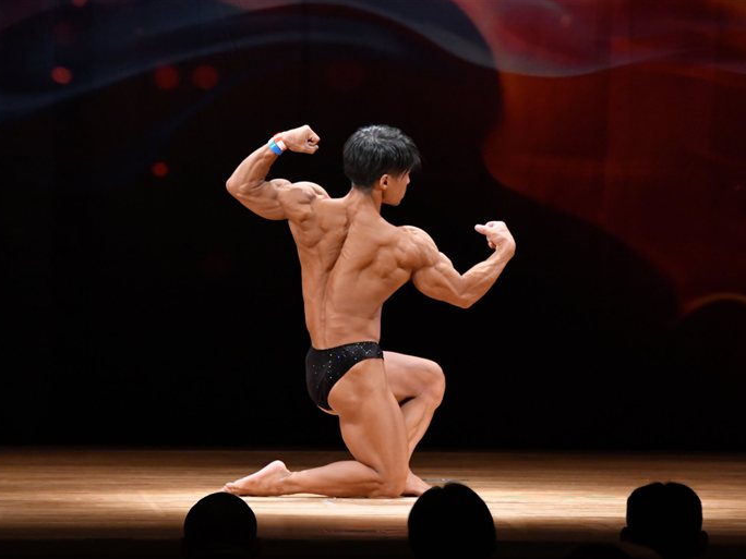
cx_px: 340
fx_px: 6336
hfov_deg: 6.7
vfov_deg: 5.1
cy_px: 280
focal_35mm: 294
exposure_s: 1/400
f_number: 5.6
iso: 4000
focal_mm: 180
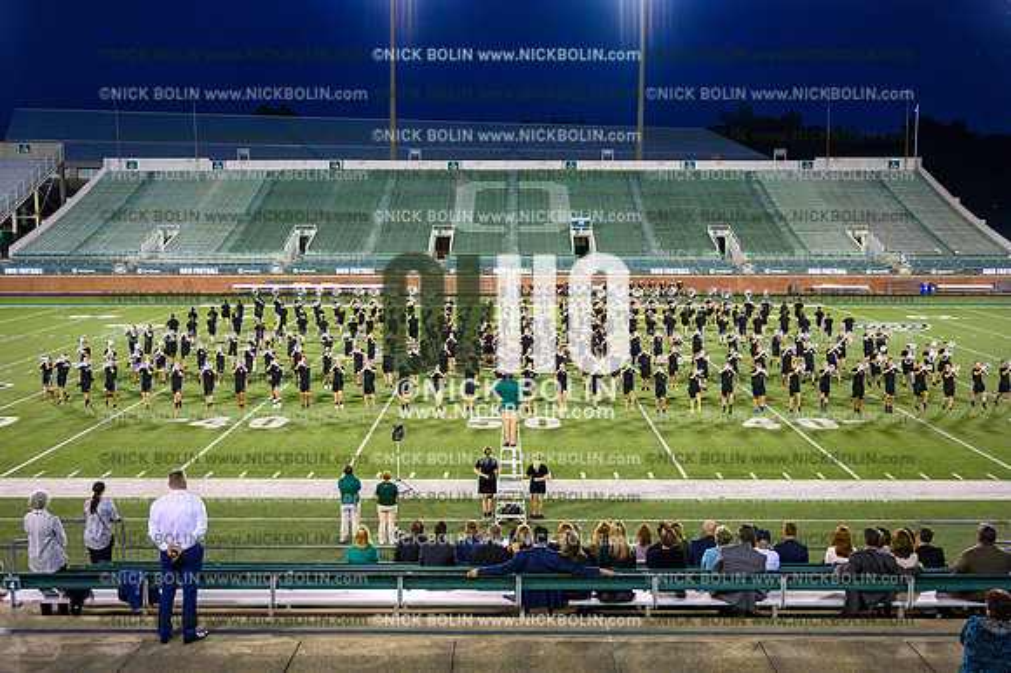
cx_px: 506
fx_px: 1010
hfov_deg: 53.2
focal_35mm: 36
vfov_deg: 36.8
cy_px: 336
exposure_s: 1/1000
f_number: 4
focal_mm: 36
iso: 4000
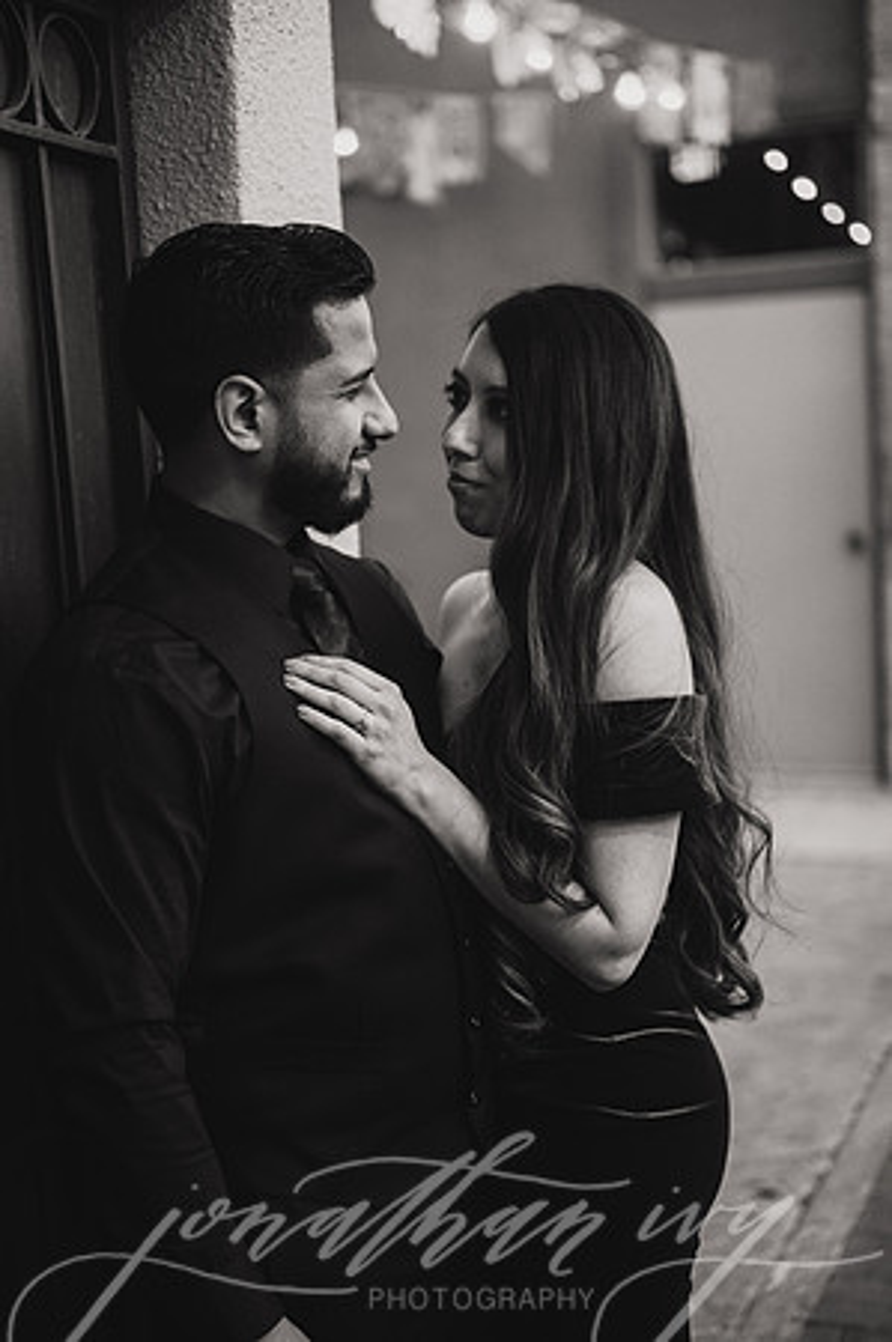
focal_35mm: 50
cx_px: 446
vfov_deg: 39.6
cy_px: 671
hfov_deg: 26.9
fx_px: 1862
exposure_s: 1/320
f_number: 2
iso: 1600
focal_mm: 50
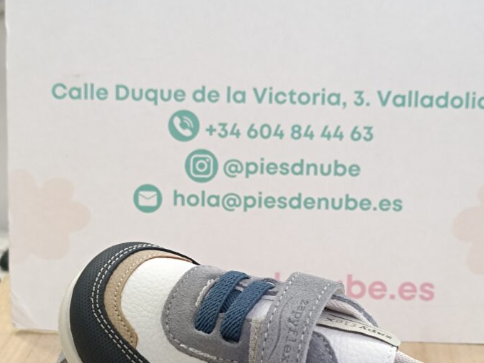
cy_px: 293
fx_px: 461
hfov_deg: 55.4
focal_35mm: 33
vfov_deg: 41.0
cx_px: 241
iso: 367
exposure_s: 1/50.1
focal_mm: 5.59
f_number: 1.88
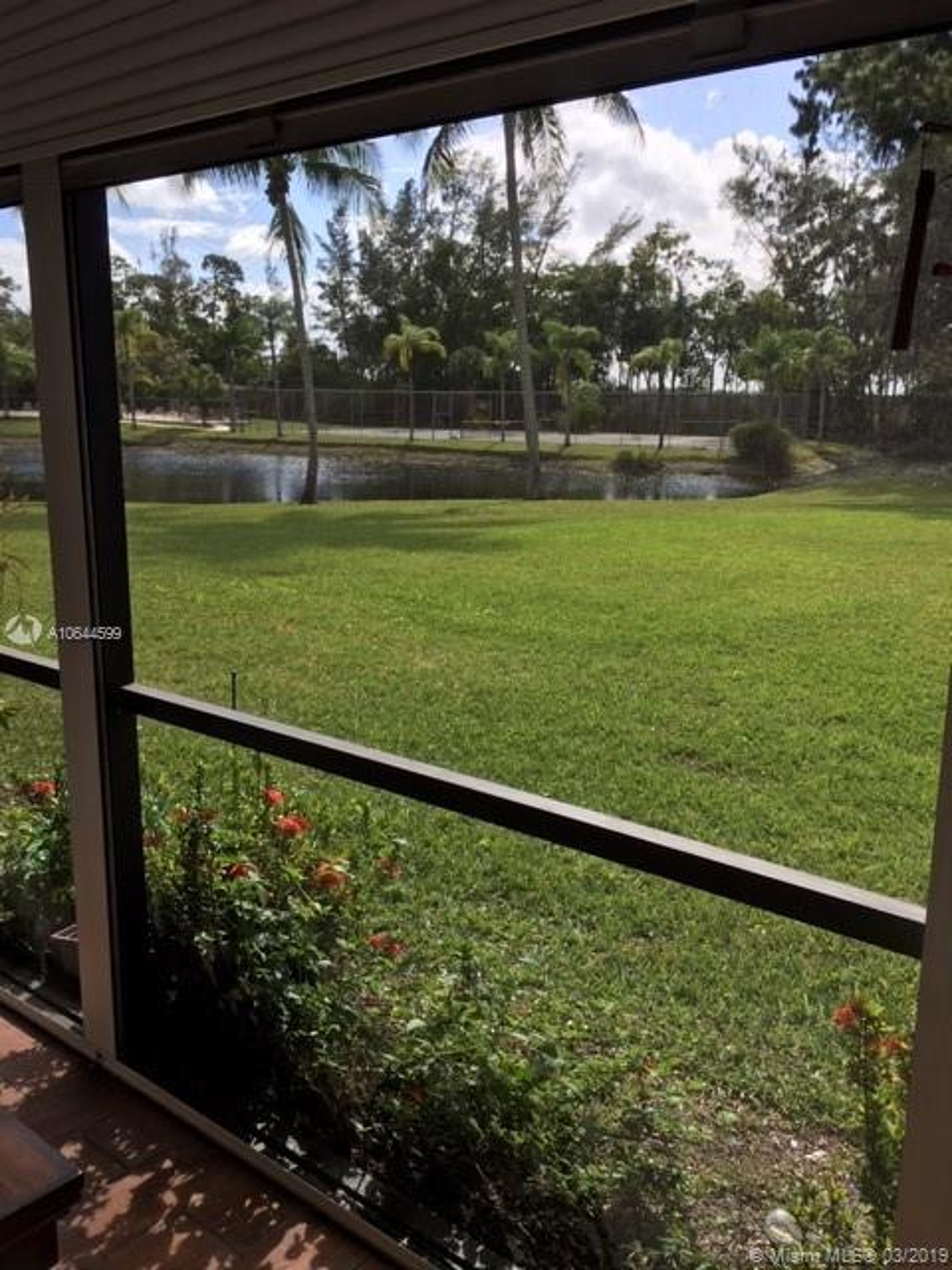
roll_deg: -0.8
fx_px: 1063
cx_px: 476
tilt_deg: -11.9
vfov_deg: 61.7
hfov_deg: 48.2
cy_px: 635
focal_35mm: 29
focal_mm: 4.15
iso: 25
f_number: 2.2
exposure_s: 1/845
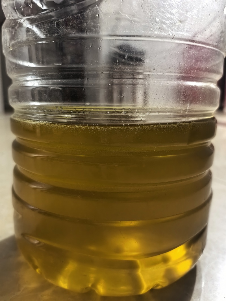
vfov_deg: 65.3
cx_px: 113
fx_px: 235
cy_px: 150
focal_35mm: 27
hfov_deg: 51.3
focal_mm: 6.98
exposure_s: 1/40
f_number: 1.4
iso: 500
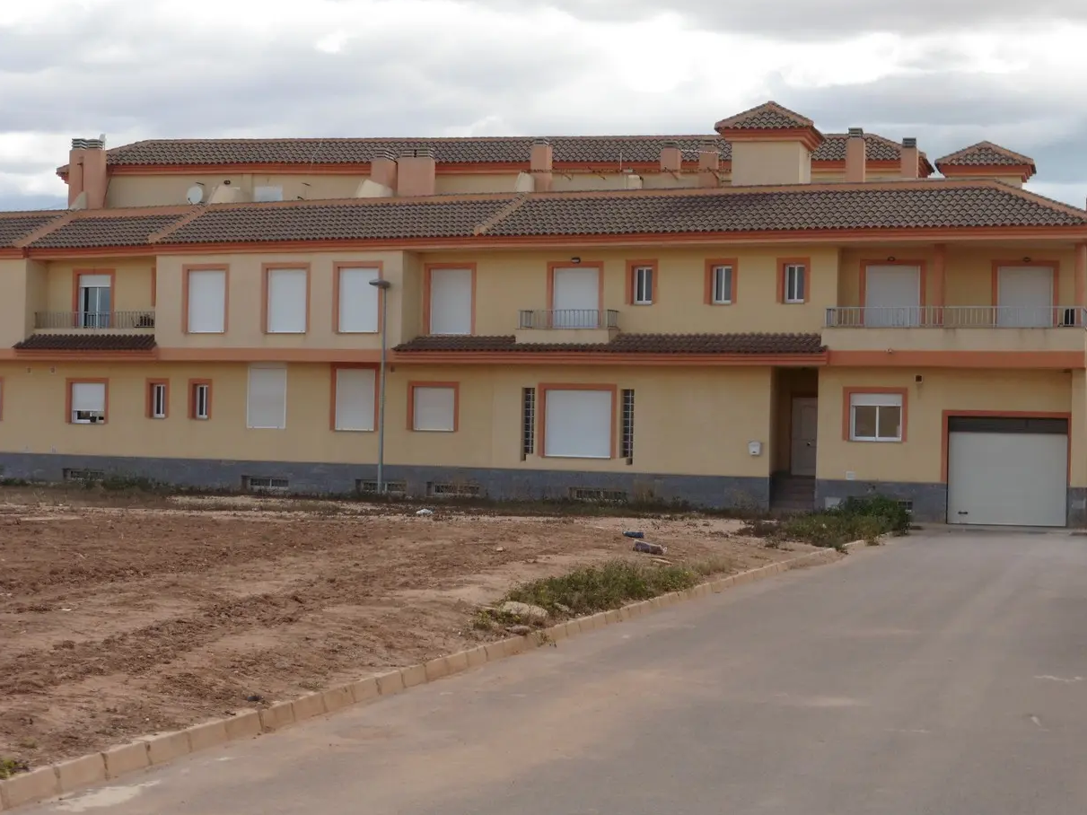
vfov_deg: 19.9
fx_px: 2323
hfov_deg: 26.3
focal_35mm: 74
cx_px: 542
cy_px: 388
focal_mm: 12.5
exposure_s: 1/400
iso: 100
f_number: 5
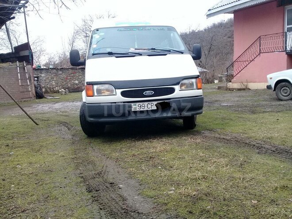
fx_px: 261
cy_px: 110
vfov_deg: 45.4
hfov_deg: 58.4
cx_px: 146
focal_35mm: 31
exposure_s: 1/143
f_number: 2.2
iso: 64
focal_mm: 3.3
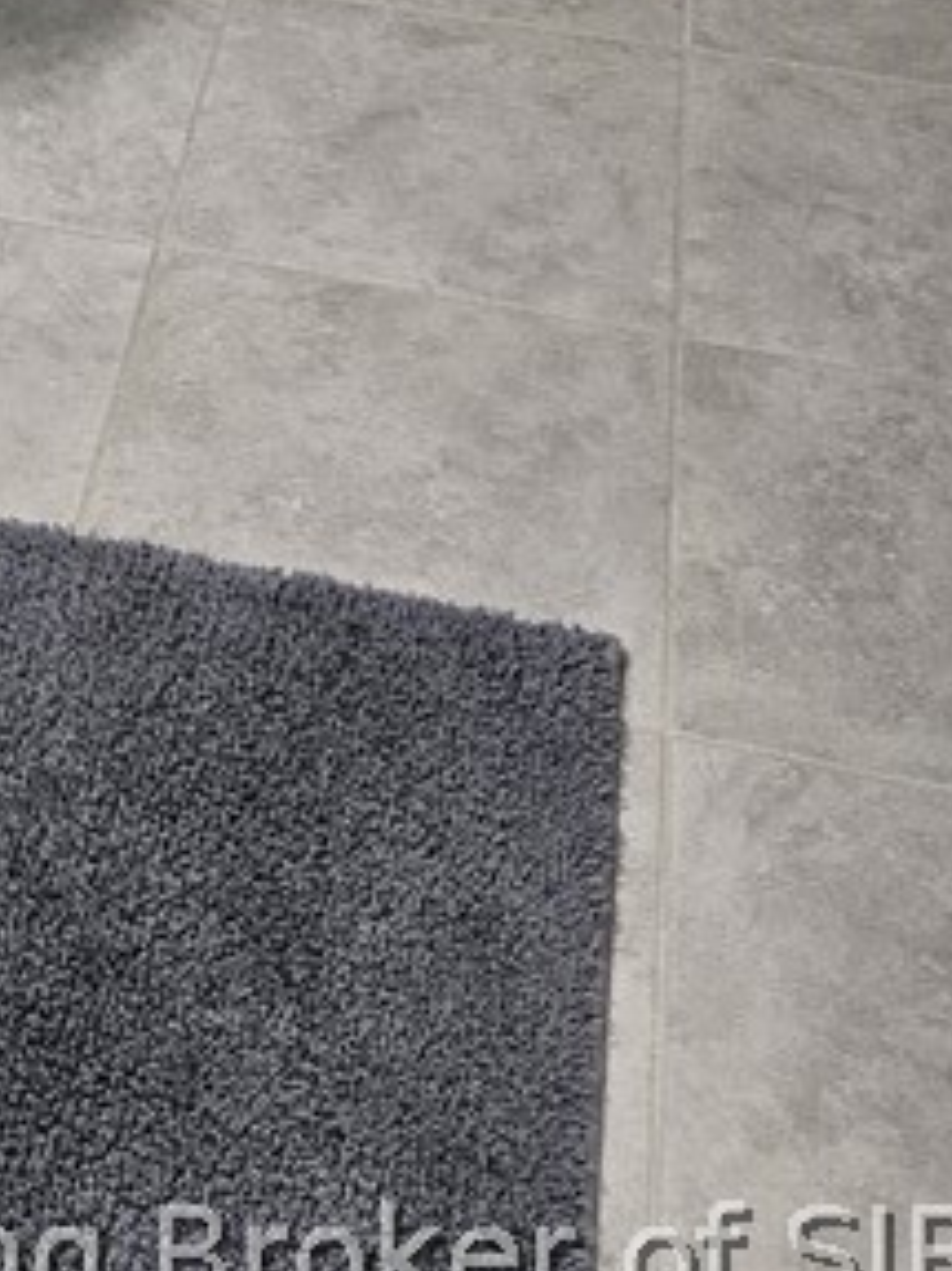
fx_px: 3009
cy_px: -912
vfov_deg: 19.1
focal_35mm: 82
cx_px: -164
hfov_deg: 17.2
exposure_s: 1/120
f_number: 1.8
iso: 250
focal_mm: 5.4
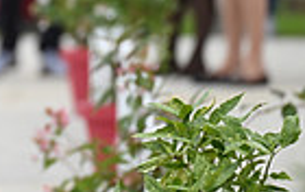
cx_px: -325
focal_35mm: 1688
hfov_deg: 1.2
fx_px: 14054
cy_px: -173
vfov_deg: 0.8
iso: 560
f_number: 5.6
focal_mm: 400
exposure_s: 1/1600
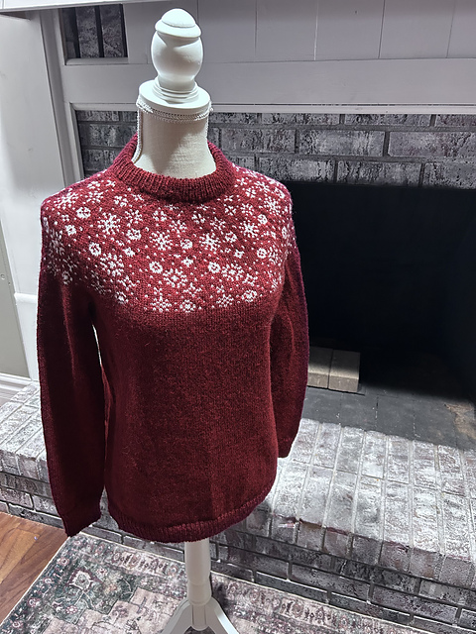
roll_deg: +0.0
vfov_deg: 67.3
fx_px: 477
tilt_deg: -24.8
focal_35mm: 26
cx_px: 238
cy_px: 317
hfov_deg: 53.1
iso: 400
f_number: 1.5
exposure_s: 1/60
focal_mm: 5.7
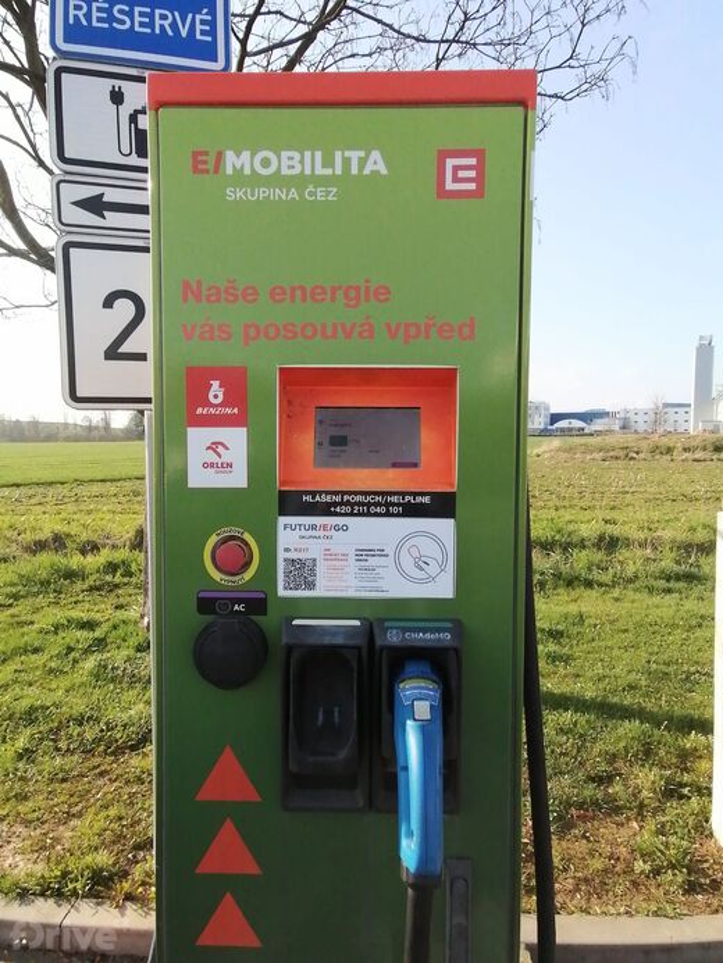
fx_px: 640
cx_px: 362
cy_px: 482
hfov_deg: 58.9
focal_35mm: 23
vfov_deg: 73.9
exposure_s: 1/671
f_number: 2.4
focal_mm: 1.78
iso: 50
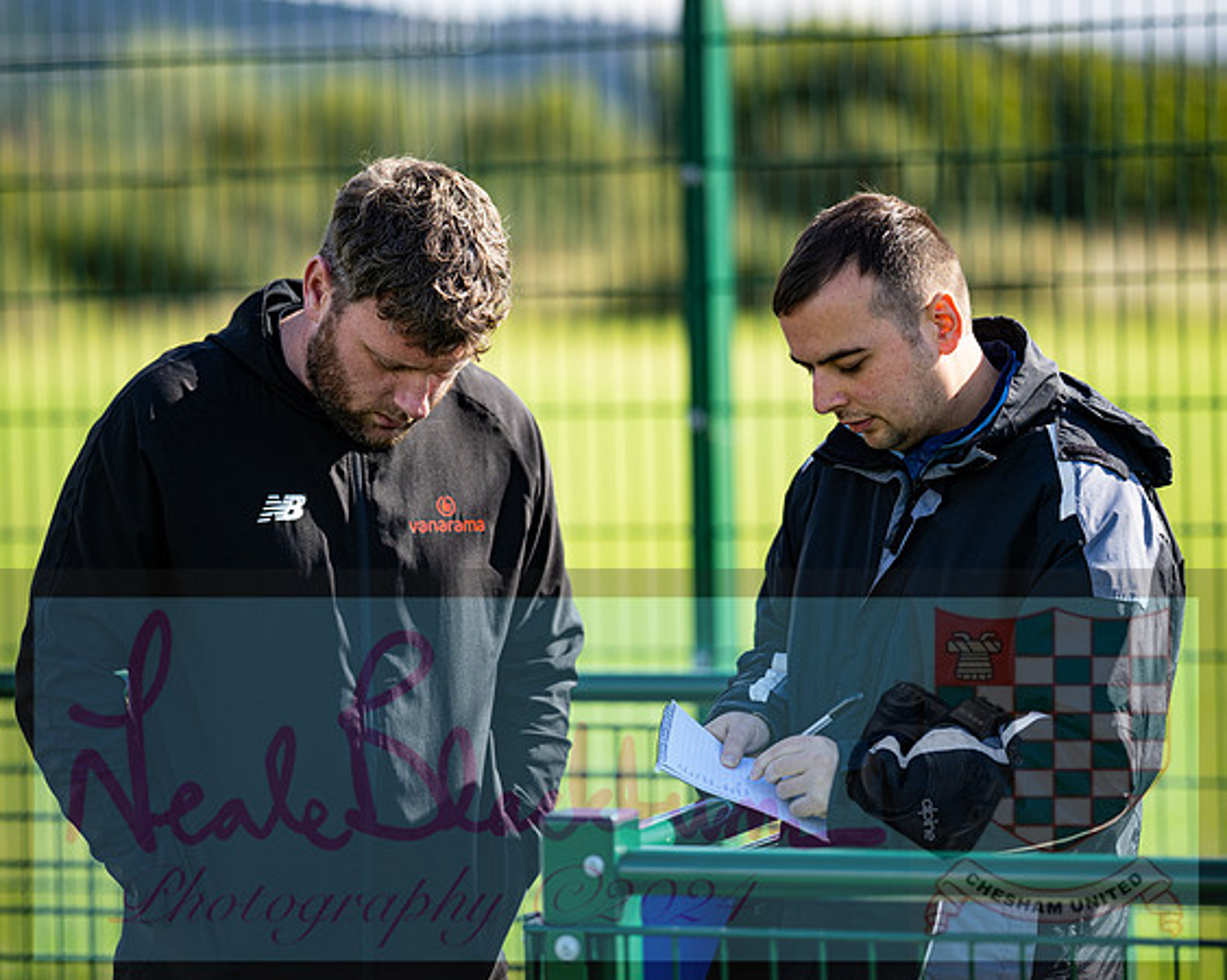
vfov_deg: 10.1
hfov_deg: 12.7
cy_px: 490
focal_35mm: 152
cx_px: 657
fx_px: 5522
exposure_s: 1/2500
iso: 200
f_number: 1.8
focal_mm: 135
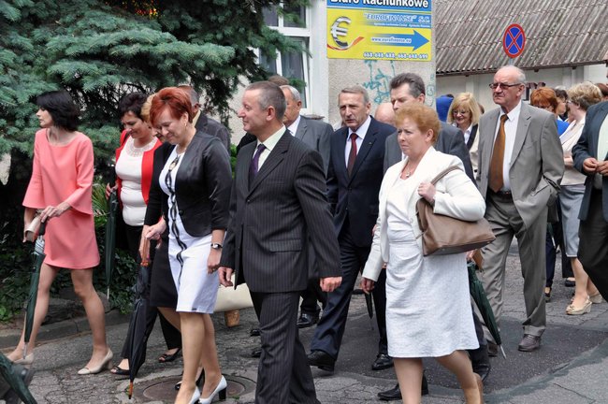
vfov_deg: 17.5
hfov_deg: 26.0
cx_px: 304
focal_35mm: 78
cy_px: 202
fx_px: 1316
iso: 200
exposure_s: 1/320
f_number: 8
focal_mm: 52
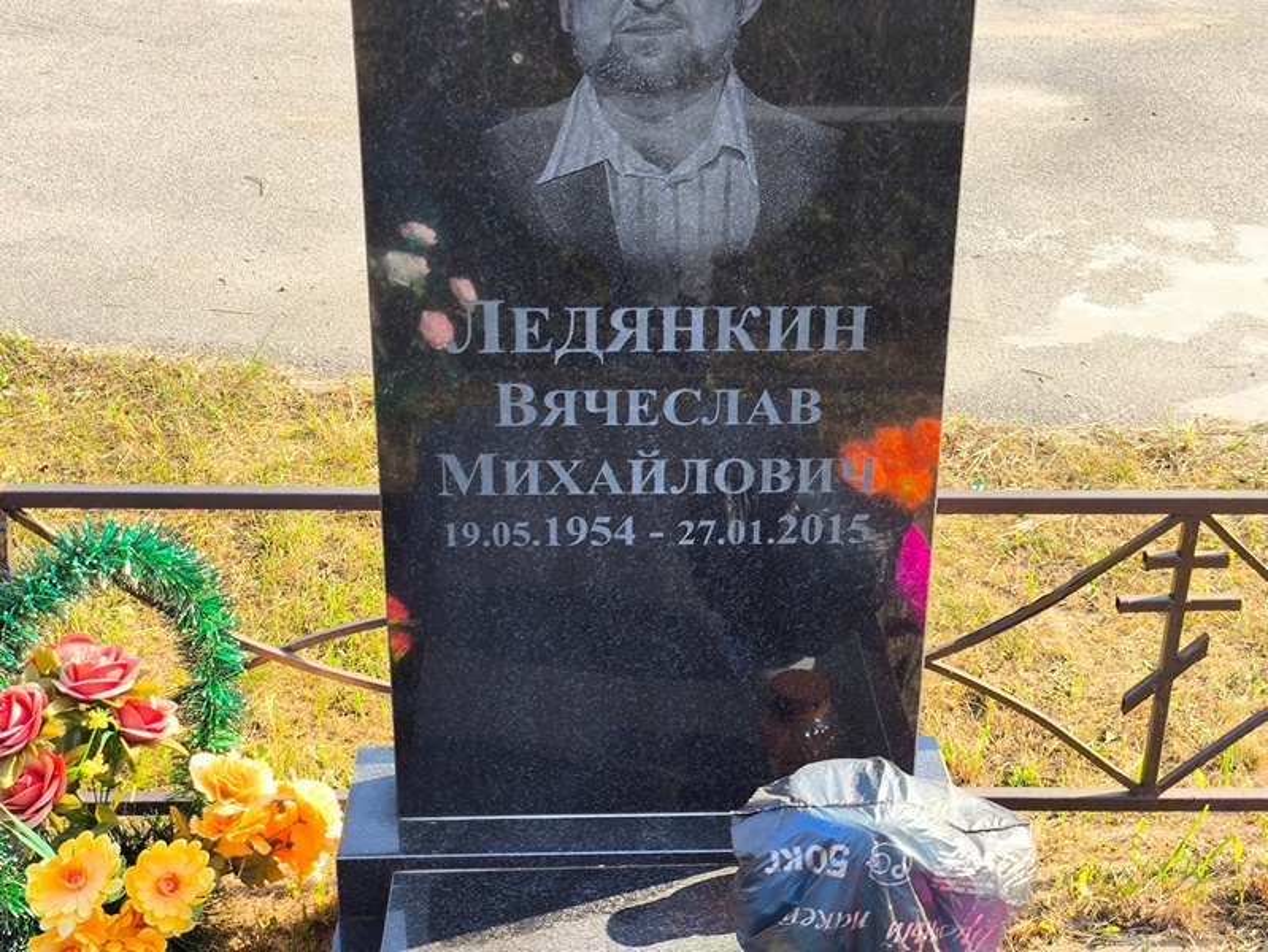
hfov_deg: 38.2
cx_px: 634
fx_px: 1832
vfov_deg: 29.1
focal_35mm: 50
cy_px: 476
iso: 50
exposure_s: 1/364
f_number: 1.7
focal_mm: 4.71
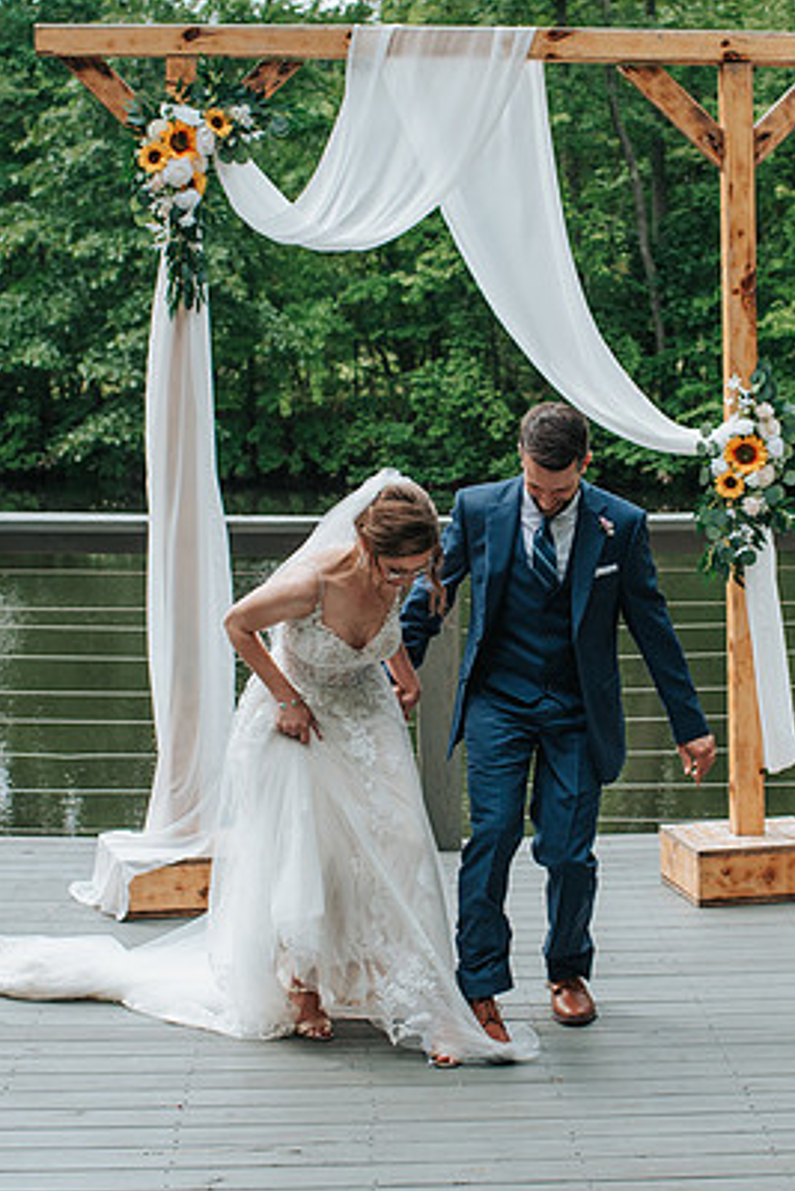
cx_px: 507
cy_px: 658
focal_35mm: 79
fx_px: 2614
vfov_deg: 25.7
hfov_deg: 17.3
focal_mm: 35
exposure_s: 1/800
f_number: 3.5
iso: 220
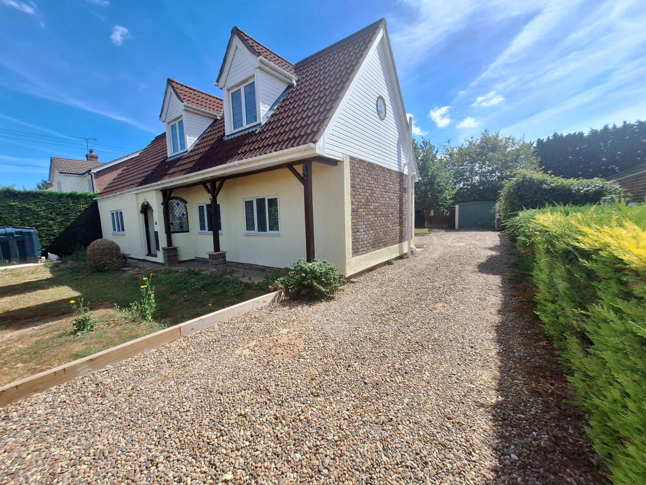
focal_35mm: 13
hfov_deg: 106.2
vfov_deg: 89.9
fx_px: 243
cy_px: 242
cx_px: 323
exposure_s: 1/1883
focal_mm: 1.74
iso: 40
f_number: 2.2
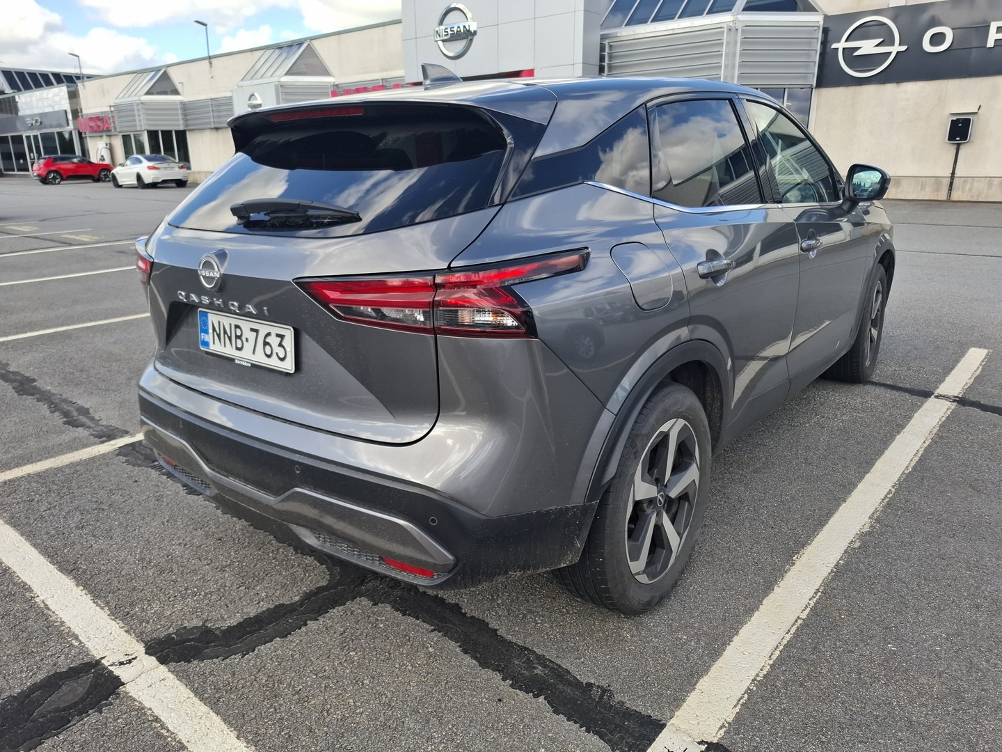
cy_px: 376
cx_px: 501
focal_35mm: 23
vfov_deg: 58.9
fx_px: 666
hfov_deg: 73.9
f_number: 1.8
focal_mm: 5.54
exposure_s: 1/716
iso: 50
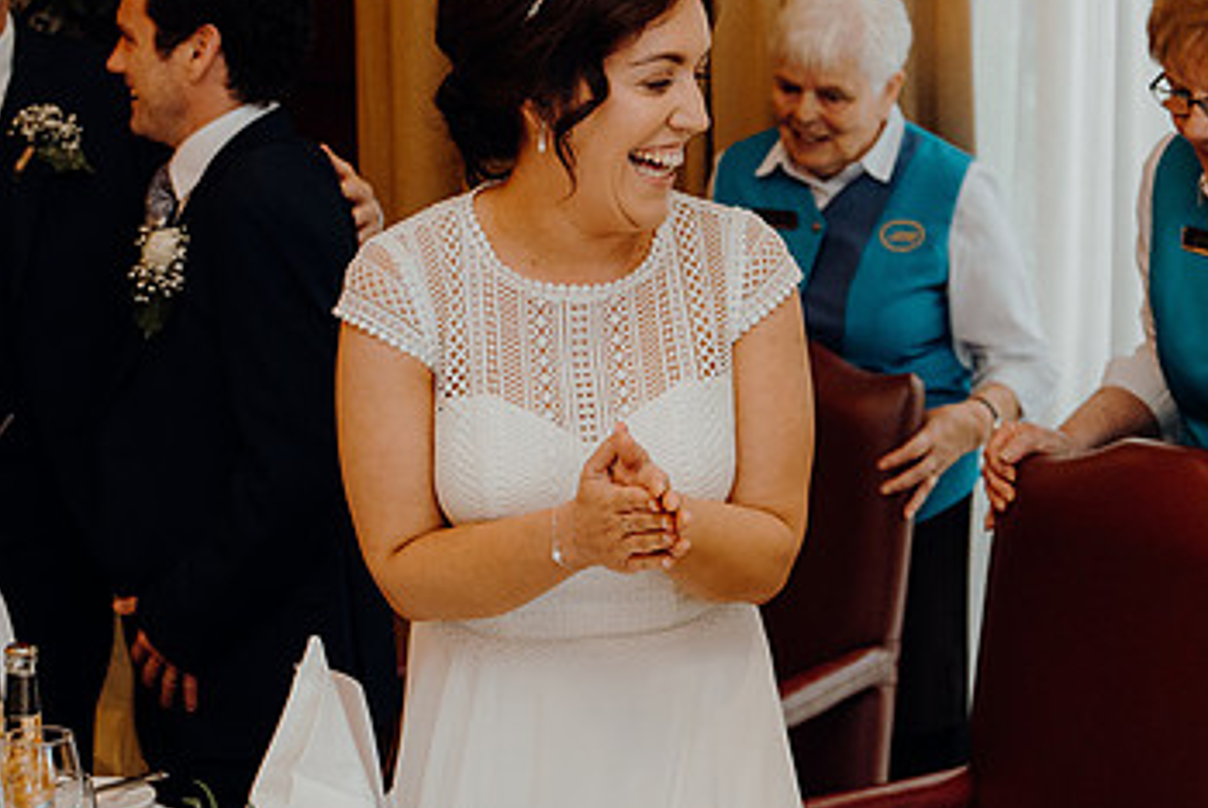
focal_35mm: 101
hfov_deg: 20.2
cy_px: 368
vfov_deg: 13.6
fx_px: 3392
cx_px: 642
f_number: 2.8
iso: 1250
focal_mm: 41
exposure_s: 1/200
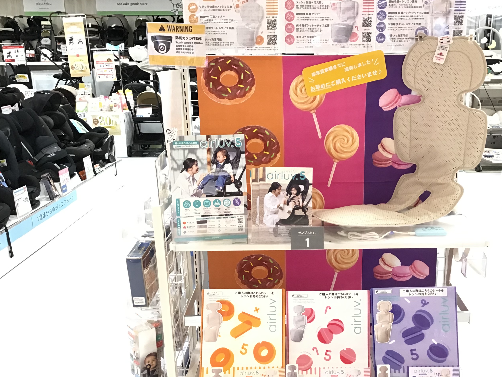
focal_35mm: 40
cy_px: 222
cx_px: 303
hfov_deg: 46.5
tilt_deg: -16.1
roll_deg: +0.5
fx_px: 580
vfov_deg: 35.9
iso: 80
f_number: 2.4
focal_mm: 3.3
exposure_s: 1/30
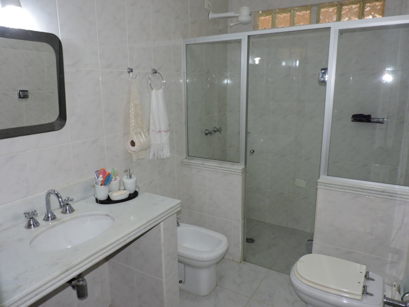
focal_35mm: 24
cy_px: 154
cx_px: 204
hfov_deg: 71.6
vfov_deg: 56.8
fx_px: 284
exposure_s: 1/30
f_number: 3
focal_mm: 4.3
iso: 200
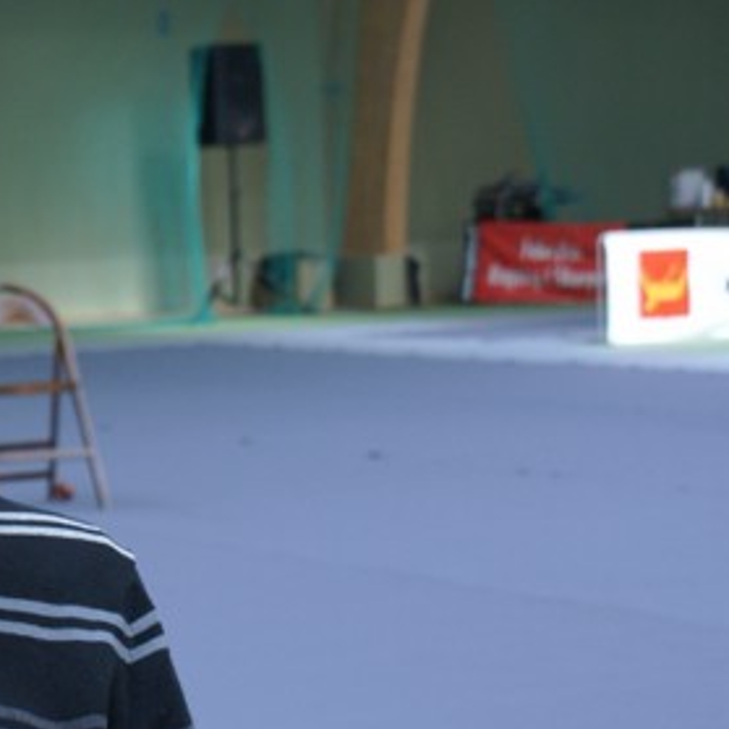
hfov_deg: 11.9
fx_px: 3433
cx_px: -138
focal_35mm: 144
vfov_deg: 12.1
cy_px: 483
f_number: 5.6
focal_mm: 45
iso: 320
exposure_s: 1/50
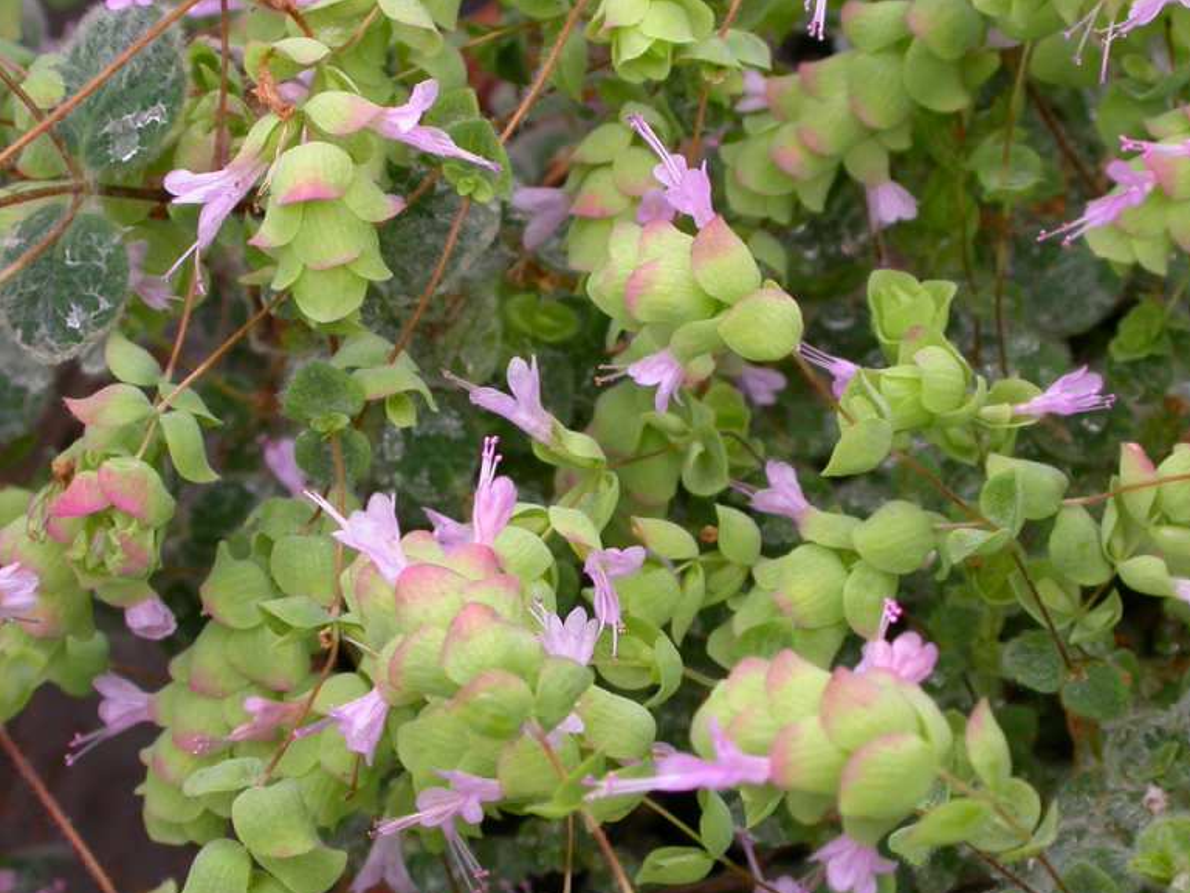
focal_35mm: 104
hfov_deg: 18.9
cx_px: 569
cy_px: 592
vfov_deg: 14.2
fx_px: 3575
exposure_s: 1/63.7
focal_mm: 16.2
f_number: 5
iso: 100
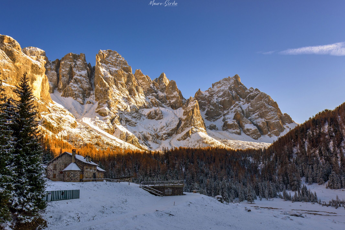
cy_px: 126
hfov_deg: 67.3
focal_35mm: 27
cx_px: 163
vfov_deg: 47.9
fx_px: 259
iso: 100
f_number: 11
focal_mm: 24
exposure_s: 1/100
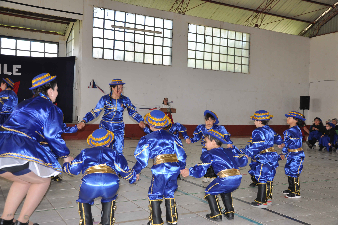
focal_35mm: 38
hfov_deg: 51.3
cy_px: 112
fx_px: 352
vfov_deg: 35.4
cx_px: 169
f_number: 4
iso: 400
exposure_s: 1/125
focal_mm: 25
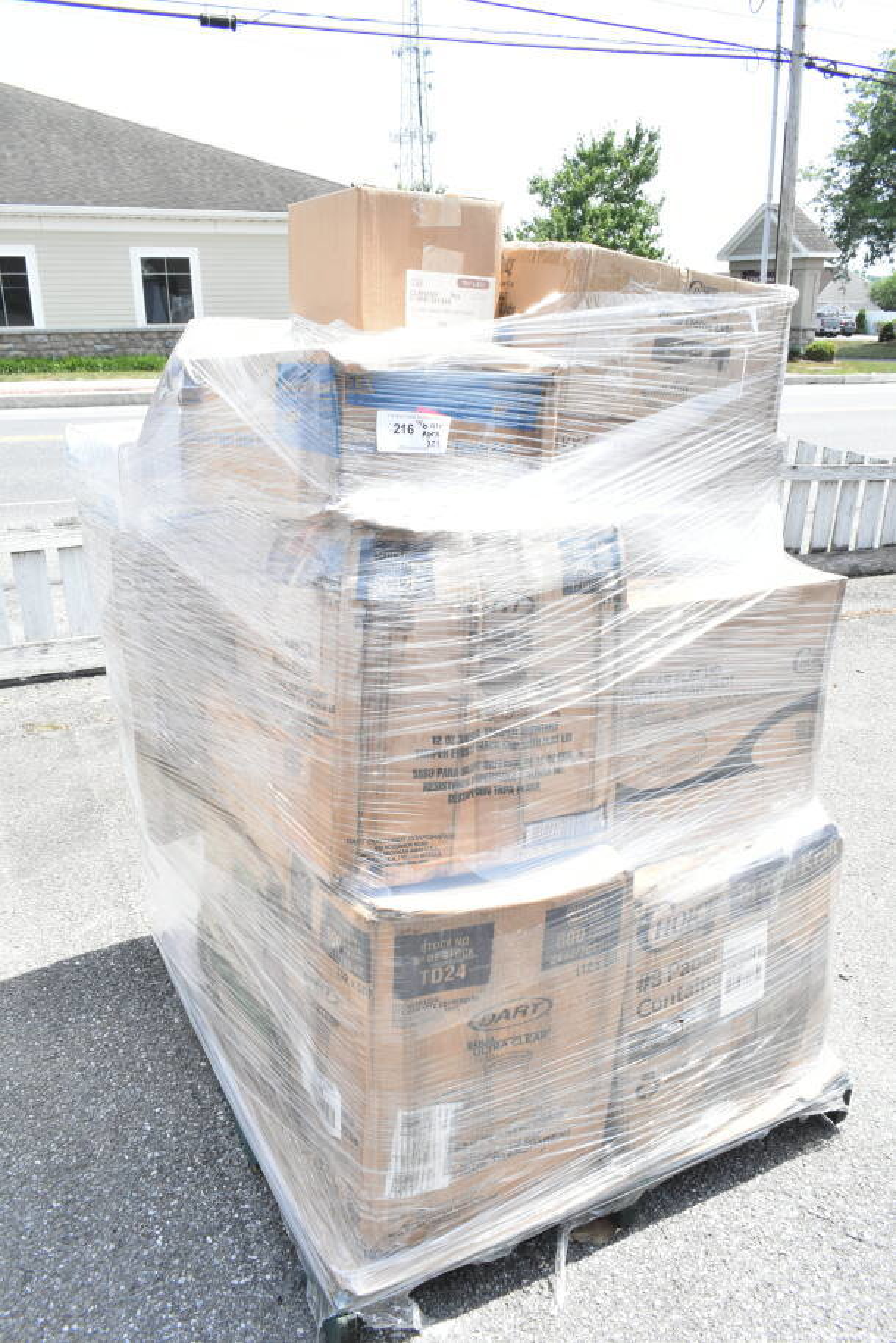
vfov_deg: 67.4
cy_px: 672
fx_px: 1007
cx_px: 448
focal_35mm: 27
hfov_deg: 48.0
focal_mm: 18
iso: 1600
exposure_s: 1/500
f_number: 13
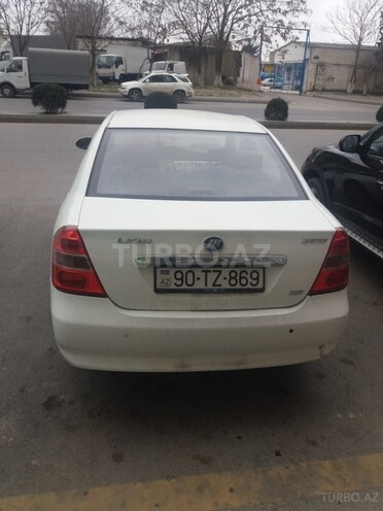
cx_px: 192
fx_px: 413
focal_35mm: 28
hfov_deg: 49.7
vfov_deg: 63.4
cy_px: 256
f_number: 1.9
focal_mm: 3.7
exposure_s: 1/254
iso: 64
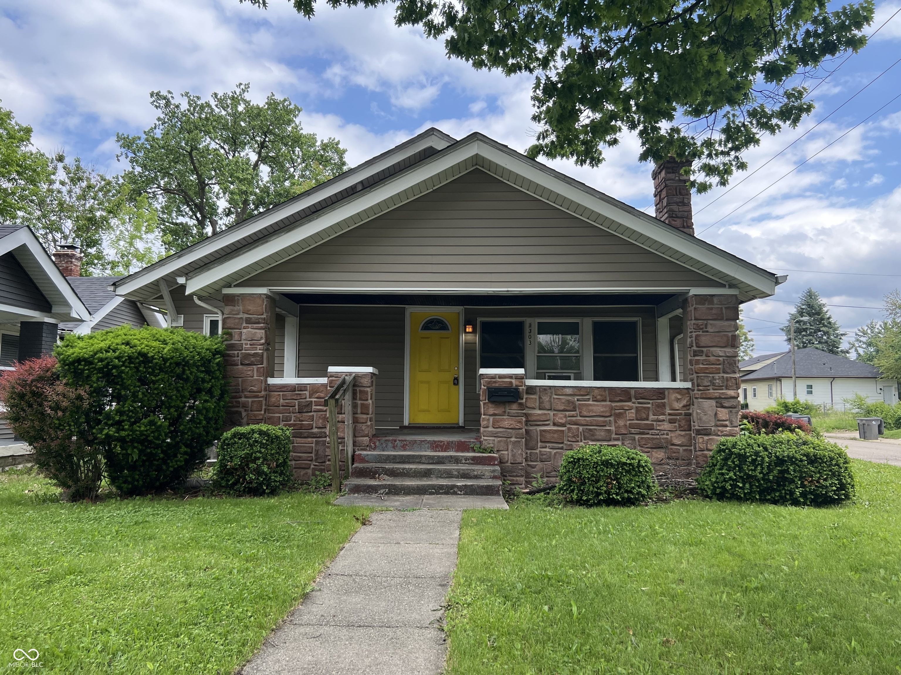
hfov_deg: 67.3
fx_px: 677
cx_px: 450
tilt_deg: +4.1
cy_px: 338
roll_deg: +0.3
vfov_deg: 53.1
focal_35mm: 26
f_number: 1.5
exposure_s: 1/1751
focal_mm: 5.7
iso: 50
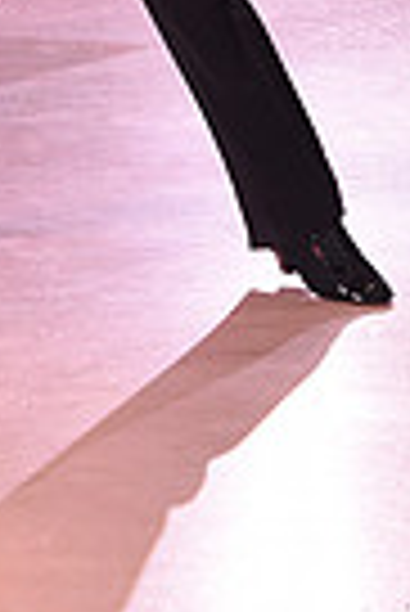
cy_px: -338
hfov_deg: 5.2
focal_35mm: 265
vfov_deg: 7.6
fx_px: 4515
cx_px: 620
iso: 2500
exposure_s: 1/320
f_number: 6.3
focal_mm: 62
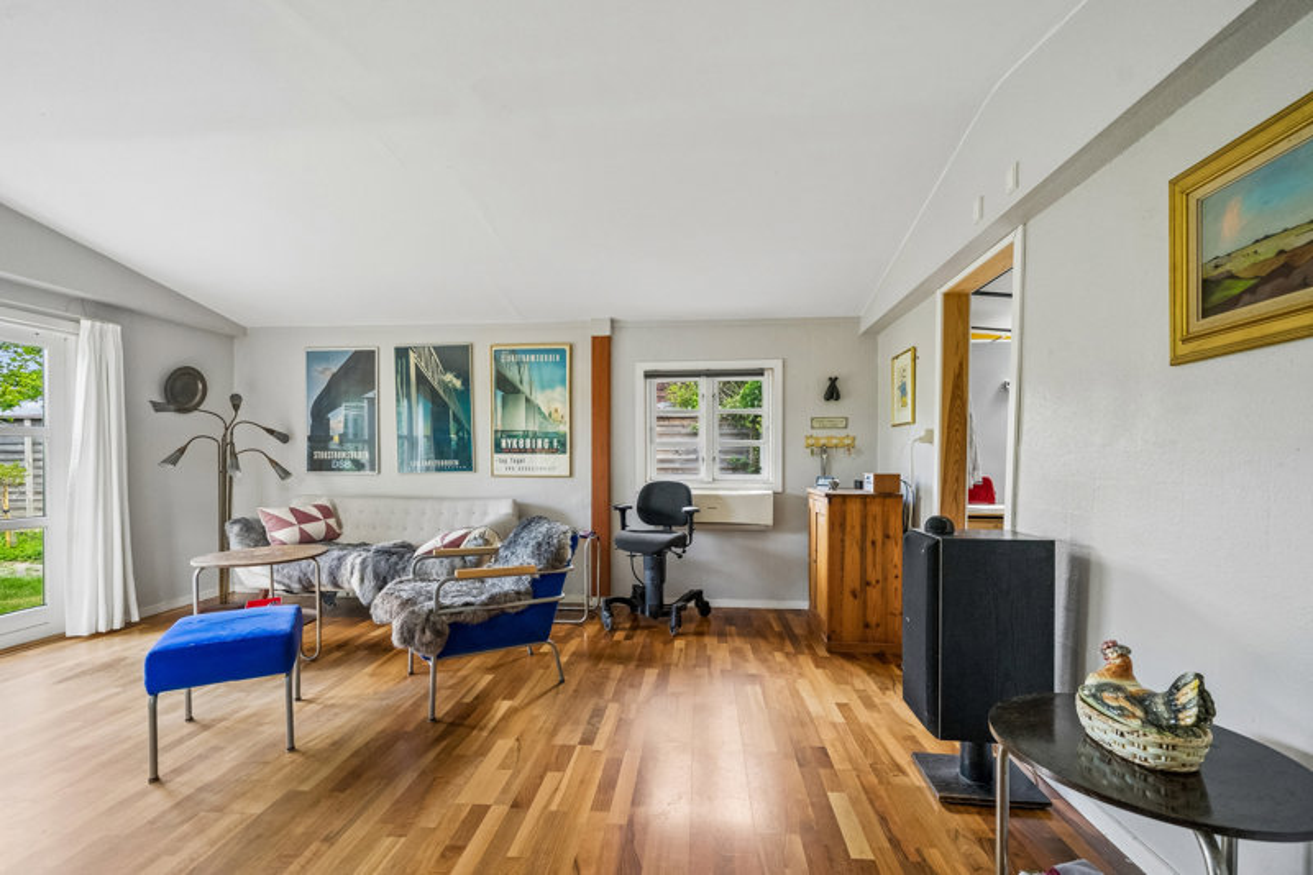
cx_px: 656
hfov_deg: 104.3
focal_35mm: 14
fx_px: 510
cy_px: 438
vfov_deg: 81.2
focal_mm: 14
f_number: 5
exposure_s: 1/640
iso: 3200
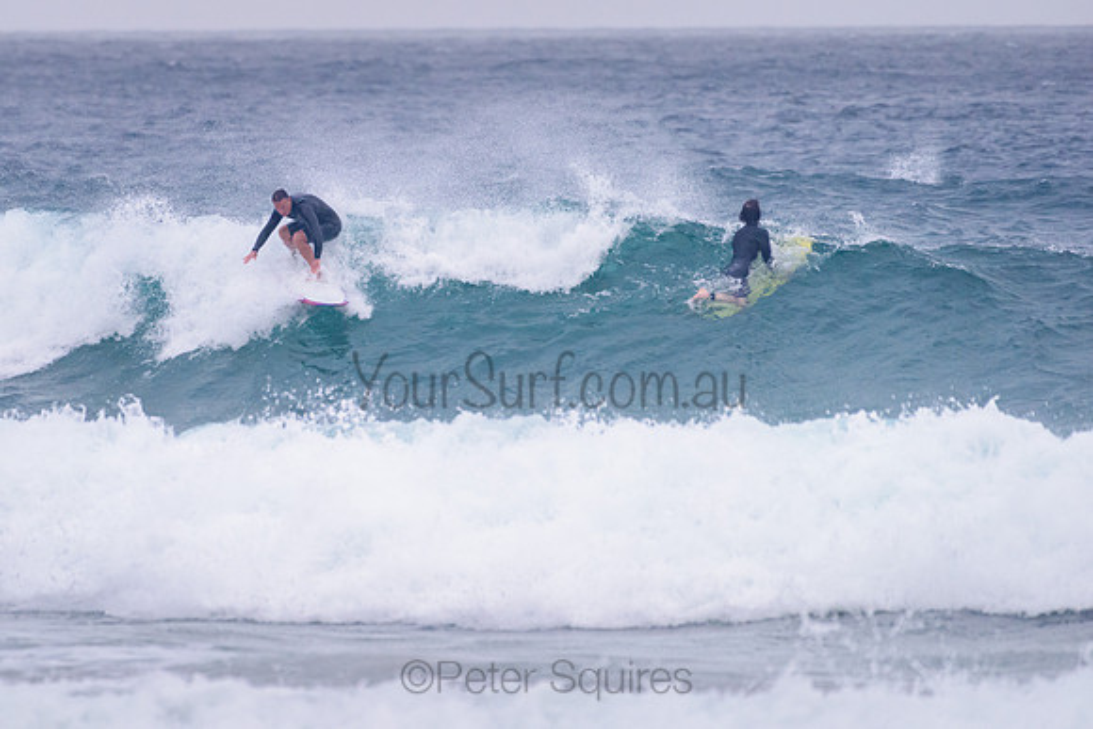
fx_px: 18612
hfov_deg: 3.4
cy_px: 282
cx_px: 424
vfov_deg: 2.2
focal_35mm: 613
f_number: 5.6
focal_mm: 500
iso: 1000
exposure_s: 1/2000
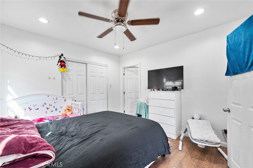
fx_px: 98
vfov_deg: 81.2
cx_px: 126
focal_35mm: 14
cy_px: 84
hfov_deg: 104.2
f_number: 4
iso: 800
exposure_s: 1/160
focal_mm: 14
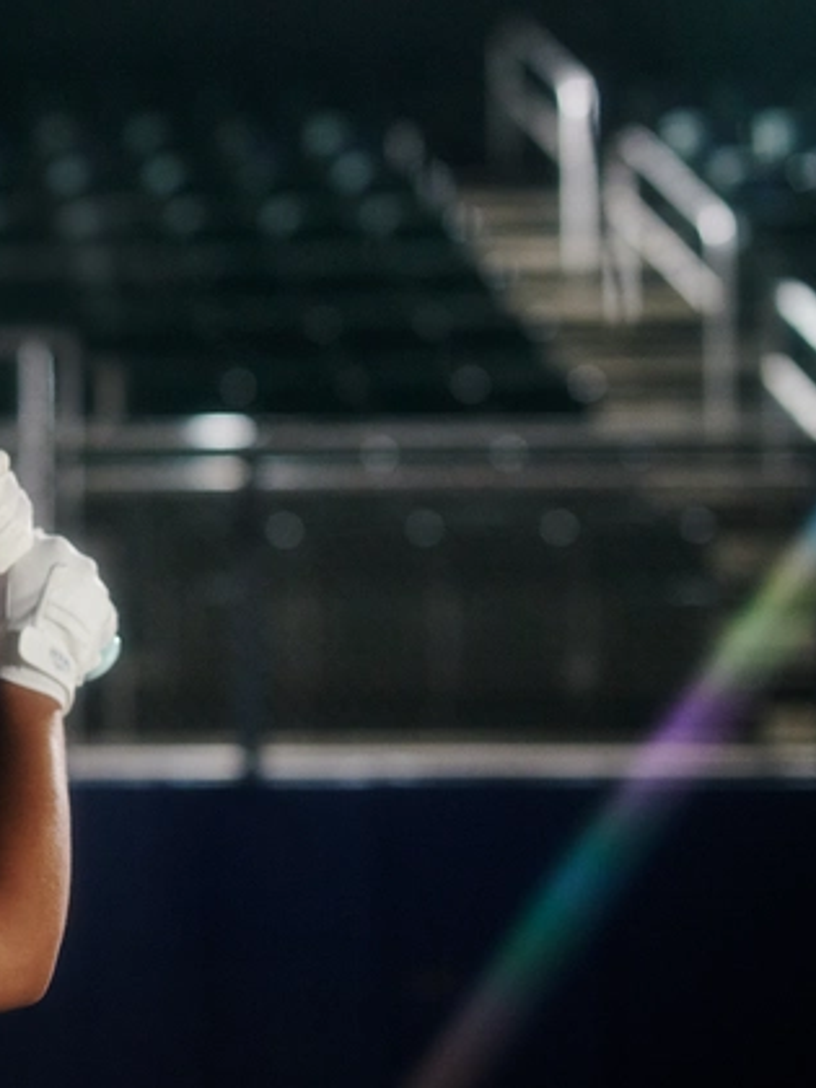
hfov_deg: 13.0
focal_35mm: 110
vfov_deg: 17.9
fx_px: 3457
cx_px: -282
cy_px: 412
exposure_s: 1/160
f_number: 1.8
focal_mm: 50
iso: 3200
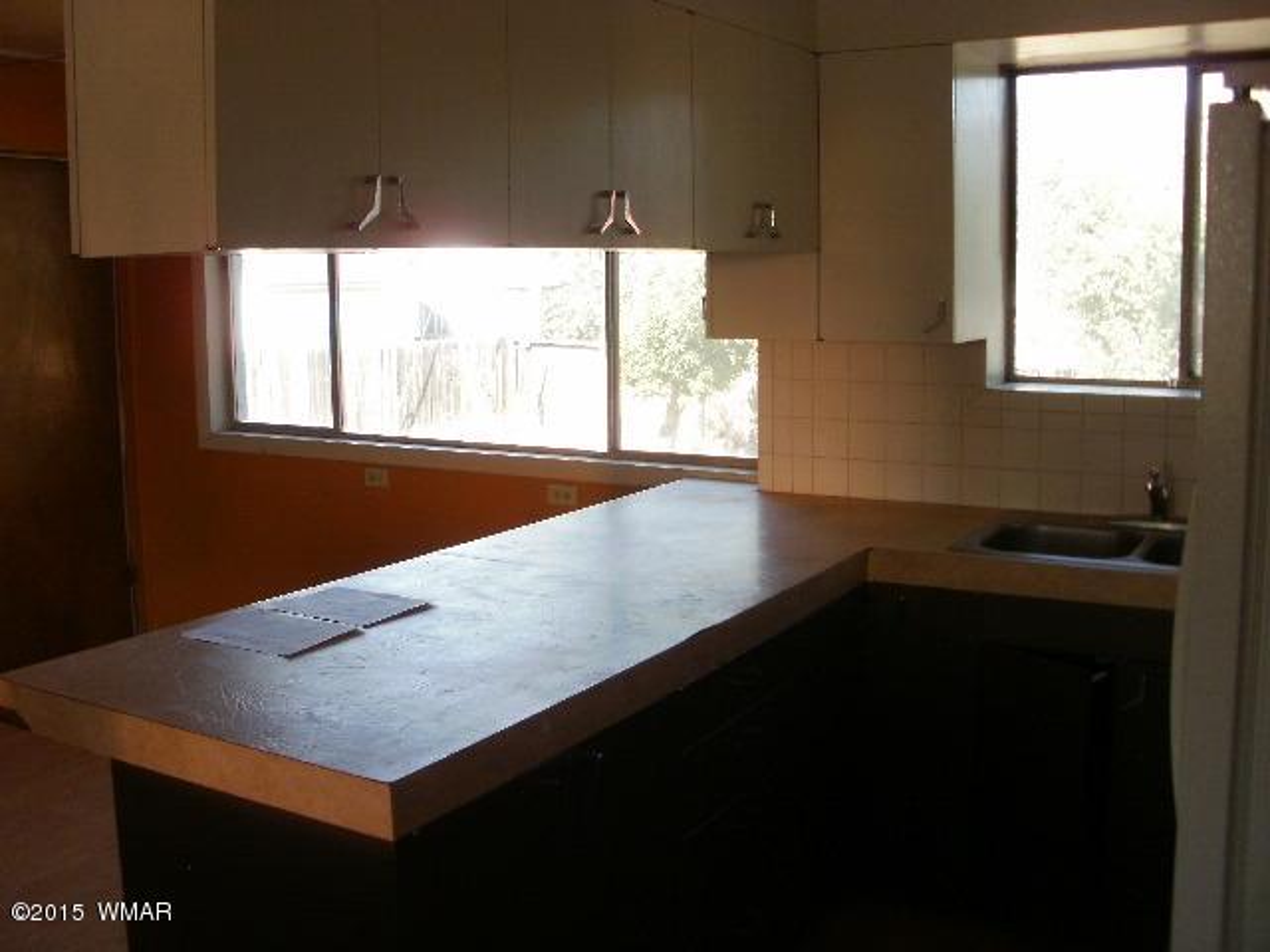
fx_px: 1321
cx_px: 635
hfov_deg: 51.4
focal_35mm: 36
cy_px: 476
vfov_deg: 39.7
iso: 100
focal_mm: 6.3
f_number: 3.5
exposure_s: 1/60
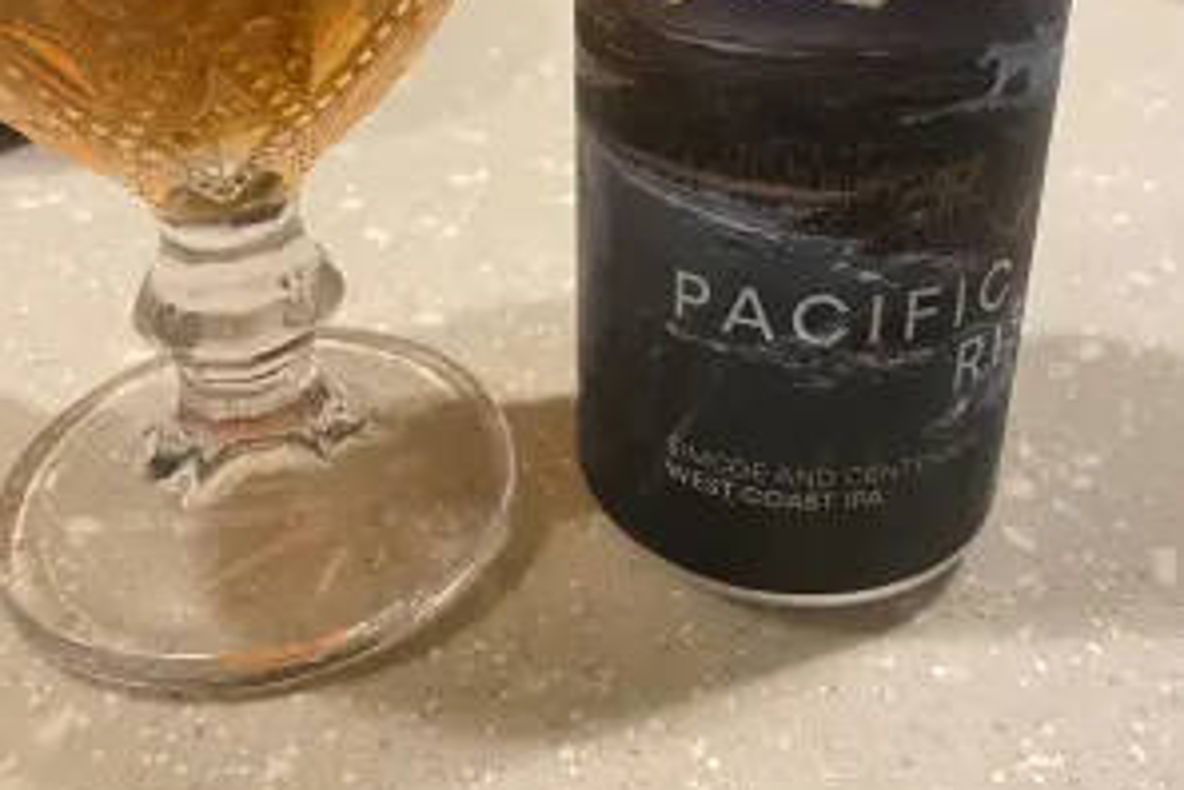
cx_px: 594
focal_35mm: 35
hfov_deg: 54.4
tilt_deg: -23.0
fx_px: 1151
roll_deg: -0.8
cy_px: 112
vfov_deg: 36.0
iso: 500
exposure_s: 1/33
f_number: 1.8
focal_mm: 4.25
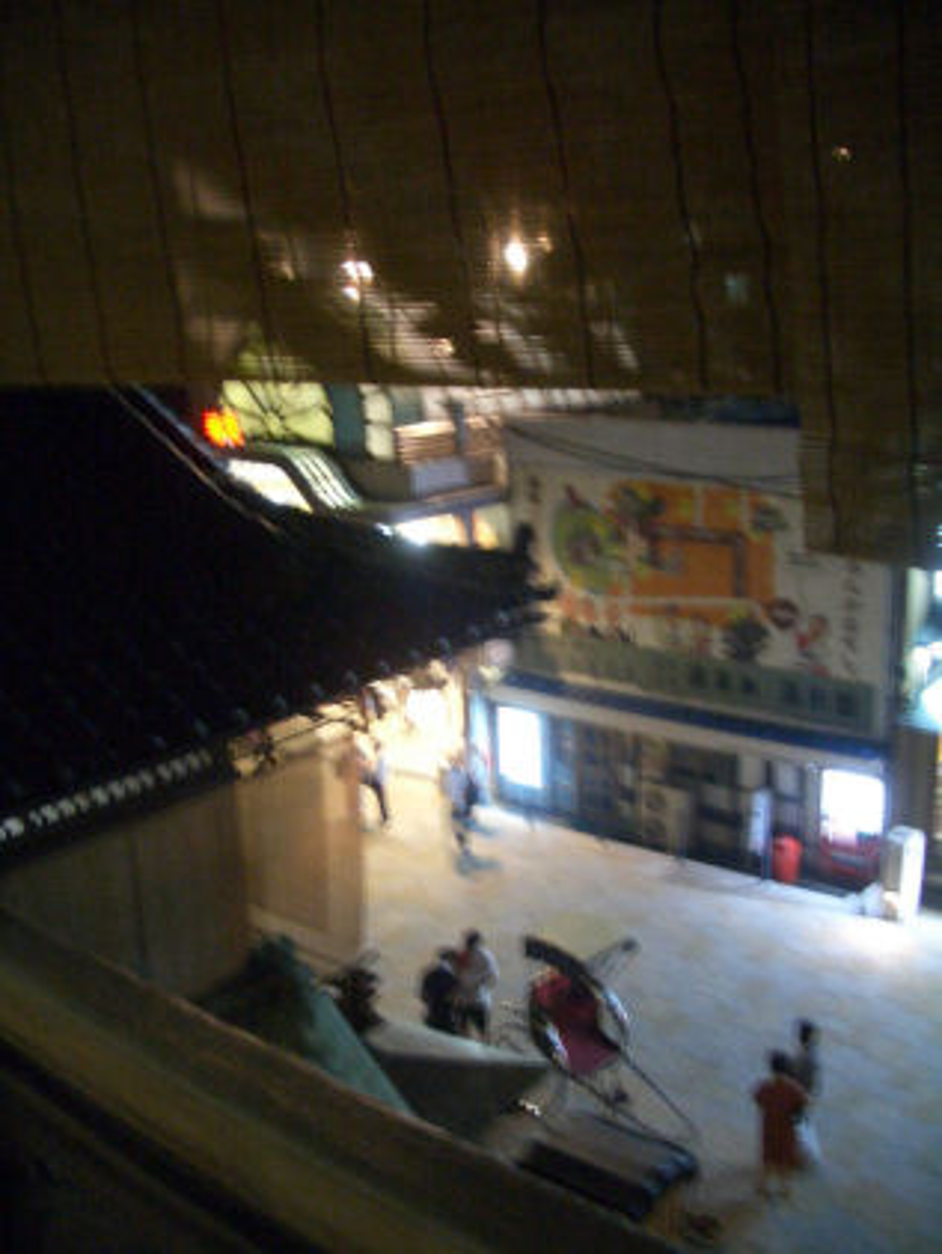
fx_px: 1269
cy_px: 627
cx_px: 471
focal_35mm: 35
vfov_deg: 52.6
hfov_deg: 40.7
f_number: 2.6
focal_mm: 5.8
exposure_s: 1/8
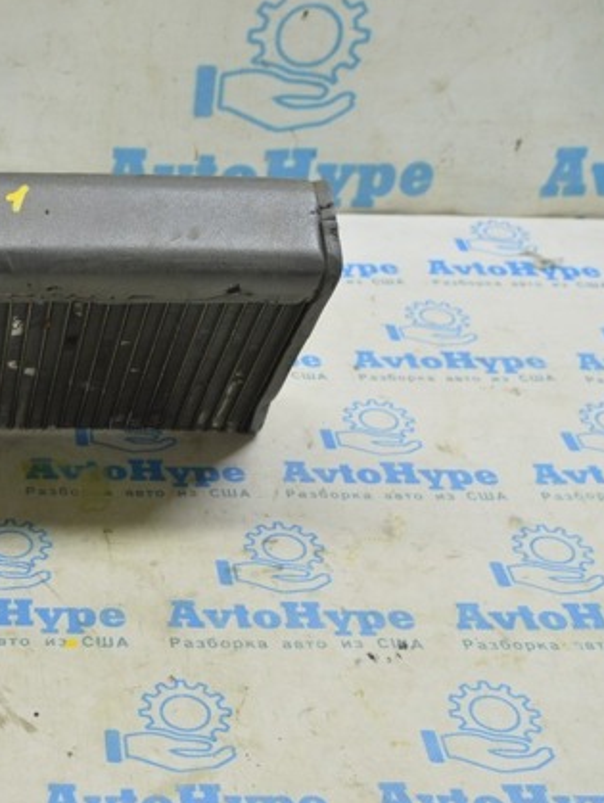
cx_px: -4
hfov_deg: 22.2
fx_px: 1480
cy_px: 400
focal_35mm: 64
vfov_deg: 30.4
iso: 400
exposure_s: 1/20
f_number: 5.6
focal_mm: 29
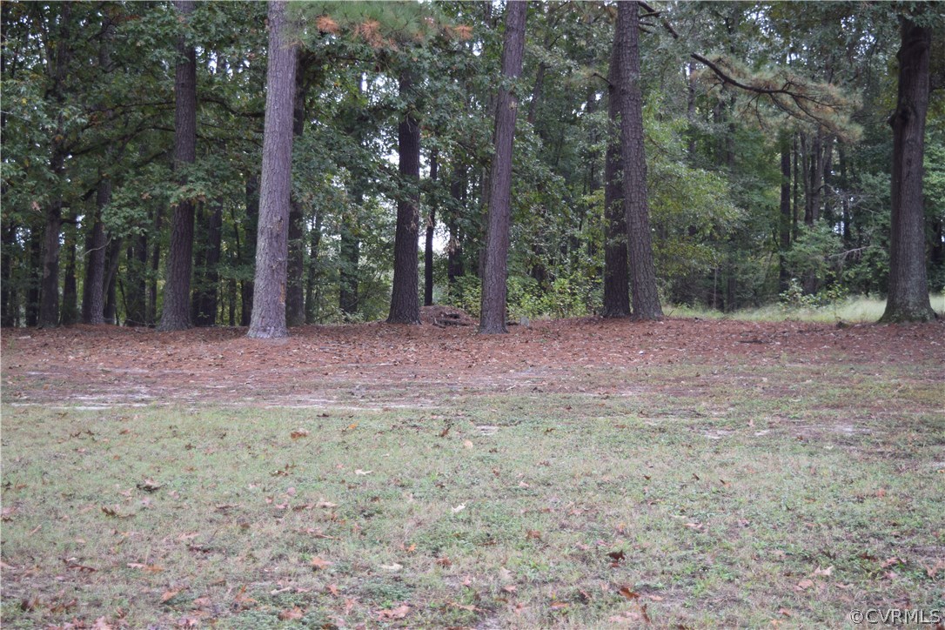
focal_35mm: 52
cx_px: 472
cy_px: 315
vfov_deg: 25.8
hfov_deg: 37.9
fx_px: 1378
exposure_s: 1/100
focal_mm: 35
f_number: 4.8
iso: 400
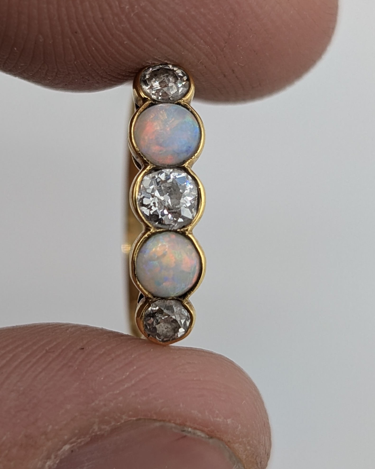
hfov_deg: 25.4
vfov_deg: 31.4
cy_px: 189
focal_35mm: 60
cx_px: 162
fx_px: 832
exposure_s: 1/554
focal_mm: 6.9
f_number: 1.68
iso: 23
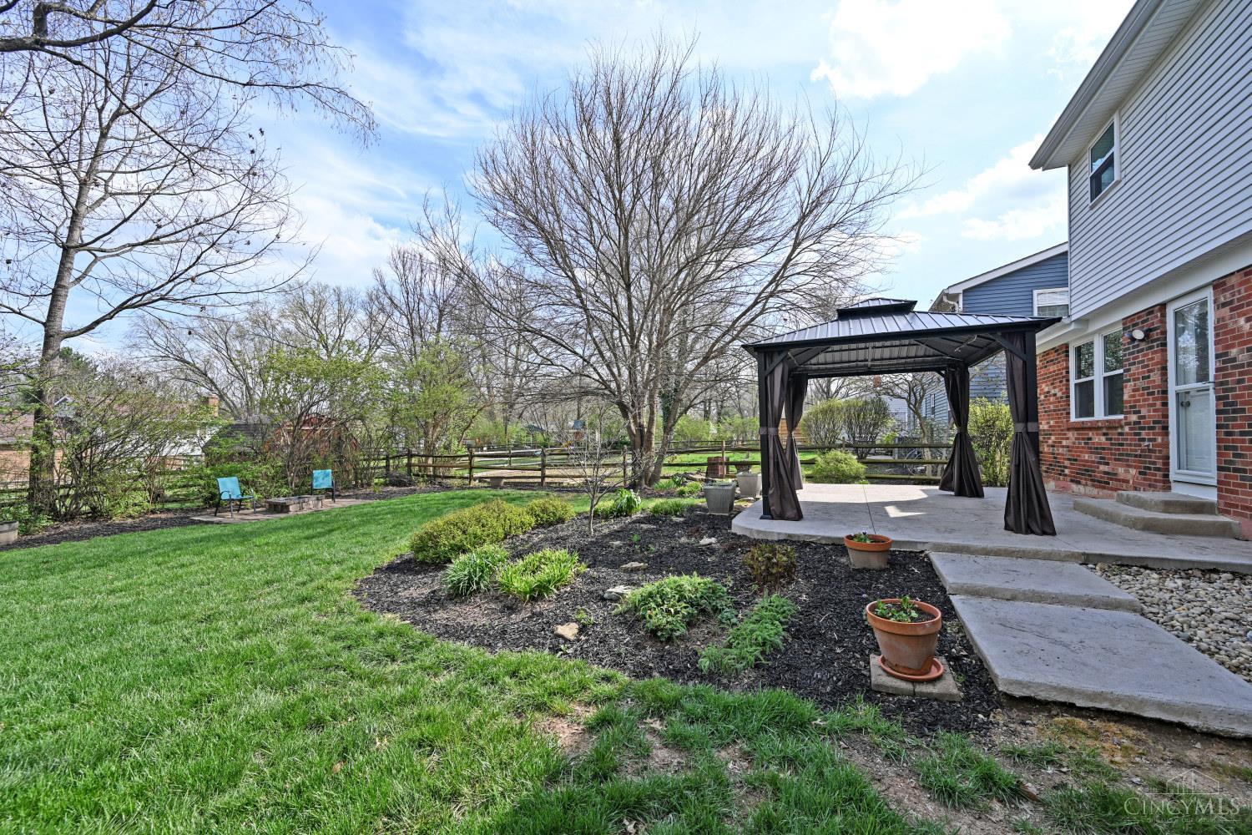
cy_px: 418
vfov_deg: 81.2
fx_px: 487
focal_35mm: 14
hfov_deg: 104.3
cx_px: 626
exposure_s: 1/200
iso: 72
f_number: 6.3
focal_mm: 14
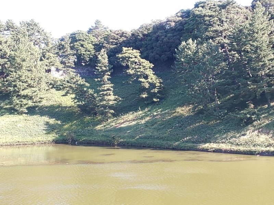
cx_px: 137
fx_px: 158
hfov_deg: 81.7
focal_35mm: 20
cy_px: 102
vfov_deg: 66.0
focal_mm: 3.45
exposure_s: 1/112
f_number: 1.94
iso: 28
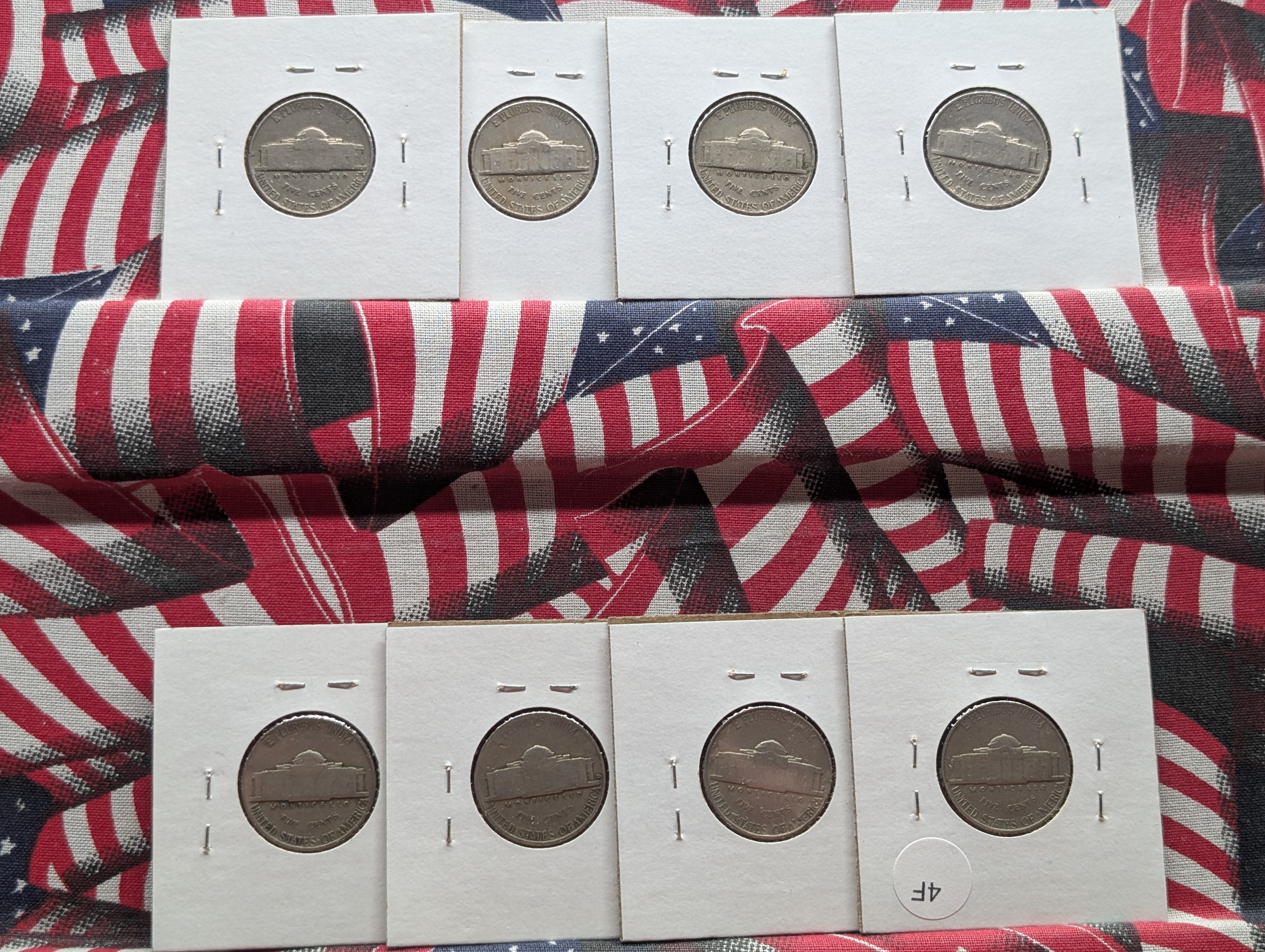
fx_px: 1793
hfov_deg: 38.9
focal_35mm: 49
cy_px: 476
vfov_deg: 29.7
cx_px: 632
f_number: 1.68
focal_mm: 6.9
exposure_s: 1/26.7
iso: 21
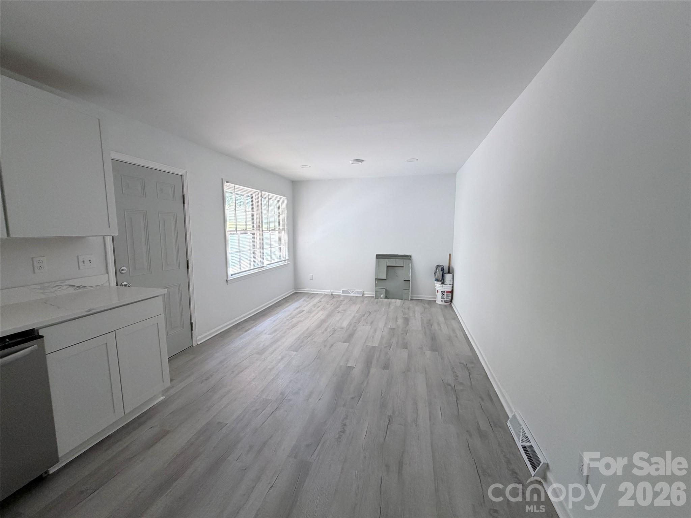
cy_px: 259
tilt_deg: -6.1
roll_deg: -0.4
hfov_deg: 102.1
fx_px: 279
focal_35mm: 14
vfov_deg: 85.7
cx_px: 346
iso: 320
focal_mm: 2.22
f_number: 2.2
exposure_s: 1/84
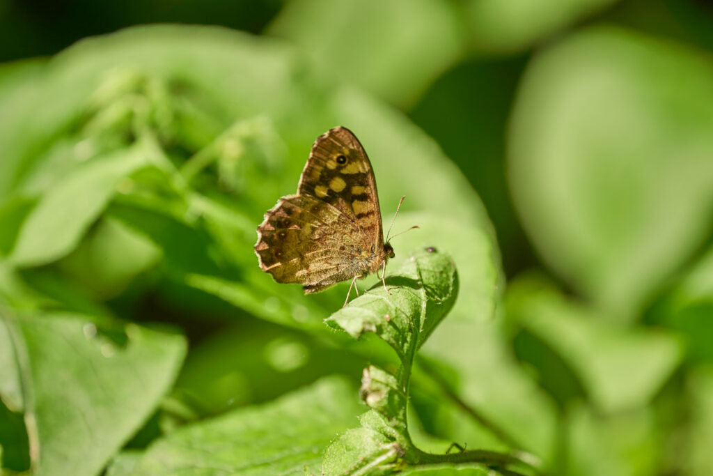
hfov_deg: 5.2
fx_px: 7923
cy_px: 238
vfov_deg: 3.4
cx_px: 356
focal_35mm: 400
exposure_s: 1/250
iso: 160
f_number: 6.3
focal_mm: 400
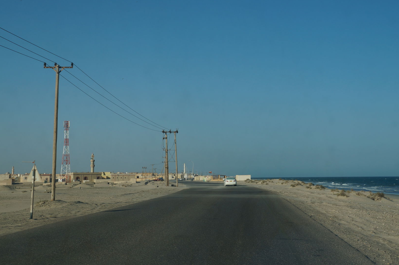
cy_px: 114
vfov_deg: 25.4
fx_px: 587
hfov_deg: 37.5
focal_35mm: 53
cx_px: 234
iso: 100
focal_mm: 30
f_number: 13
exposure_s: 1/250
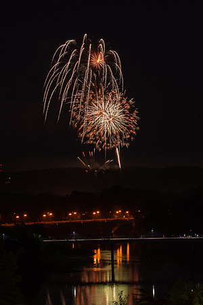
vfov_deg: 19.9
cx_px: 169
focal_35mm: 102
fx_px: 865
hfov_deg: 13.3
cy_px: 107
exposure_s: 10
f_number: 6.3
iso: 125
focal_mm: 35
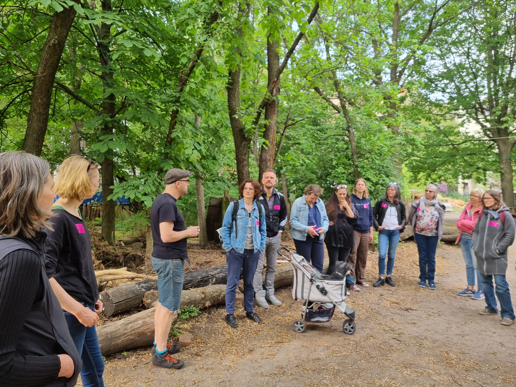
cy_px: 194
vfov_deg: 53.1
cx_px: 258
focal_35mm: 26
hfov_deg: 67.3
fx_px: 388
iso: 50
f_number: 1.8
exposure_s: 1/169
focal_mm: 5.4
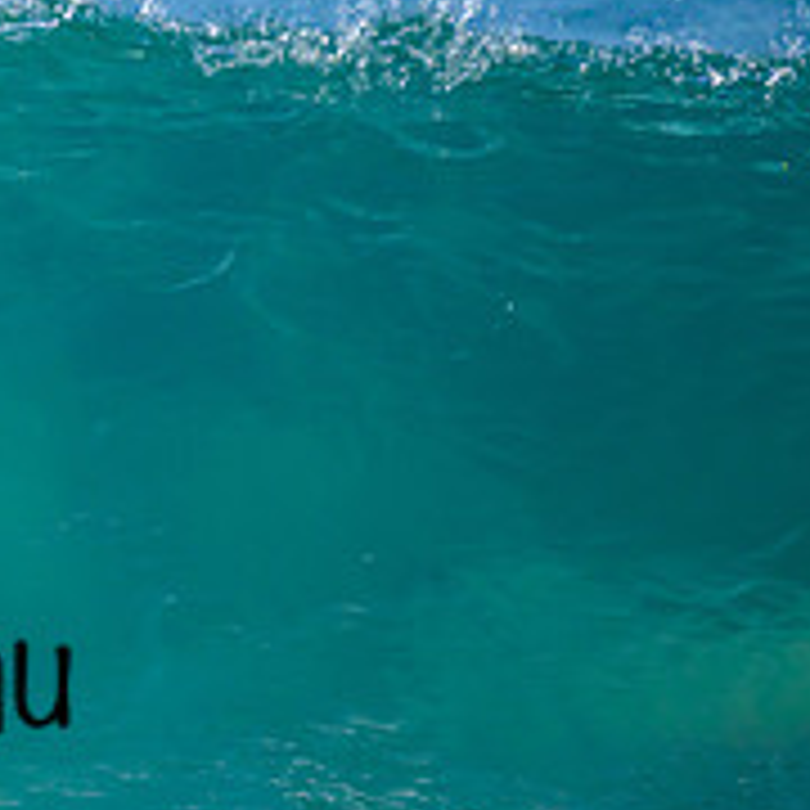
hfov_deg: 0.6
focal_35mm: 3010
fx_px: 79686
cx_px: -869
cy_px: 296
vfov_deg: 0.6
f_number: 6.3
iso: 450
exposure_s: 1/3200
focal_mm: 800
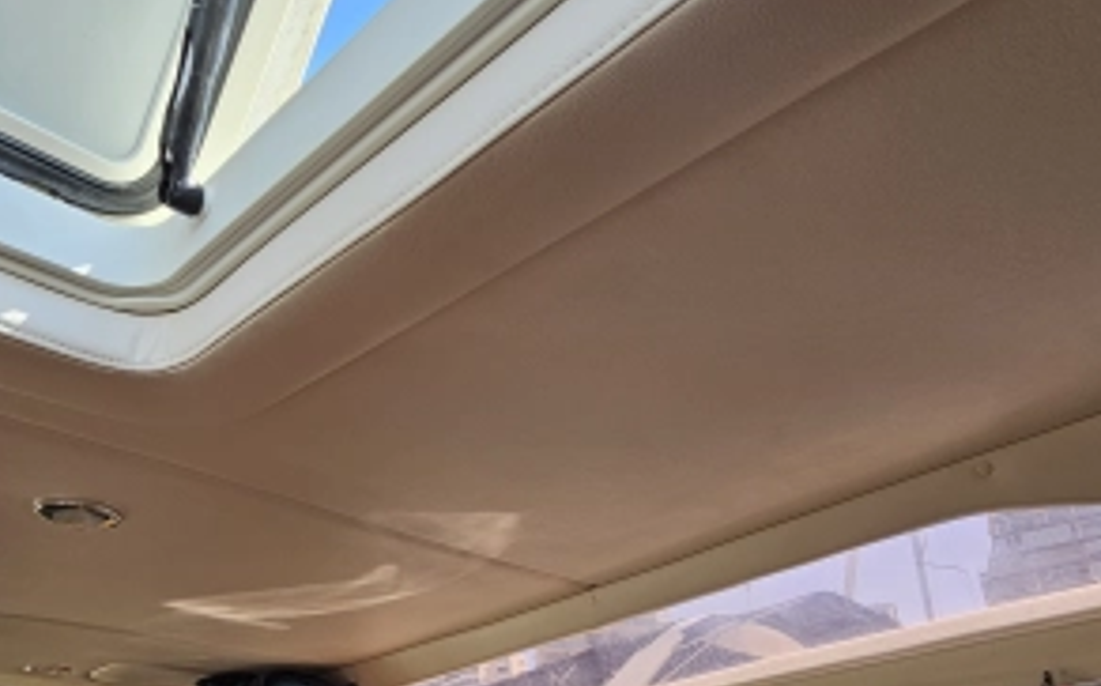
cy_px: 620
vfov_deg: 43.3
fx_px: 780
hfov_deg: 69.5
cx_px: 426
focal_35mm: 26
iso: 50
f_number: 2.2
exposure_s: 1/360
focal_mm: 2.2
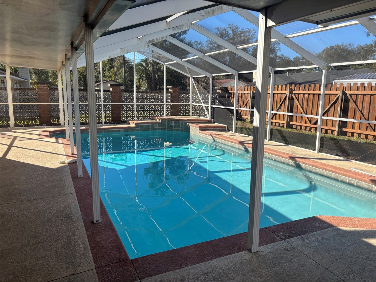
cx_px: 188
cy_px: 141
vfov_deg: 53.1
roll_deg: -1.4
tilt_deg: -10.7
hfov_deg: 67.3
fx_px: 282
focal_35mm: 26
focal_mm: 5.96
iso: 50
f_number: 1.6
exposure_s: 1/1220
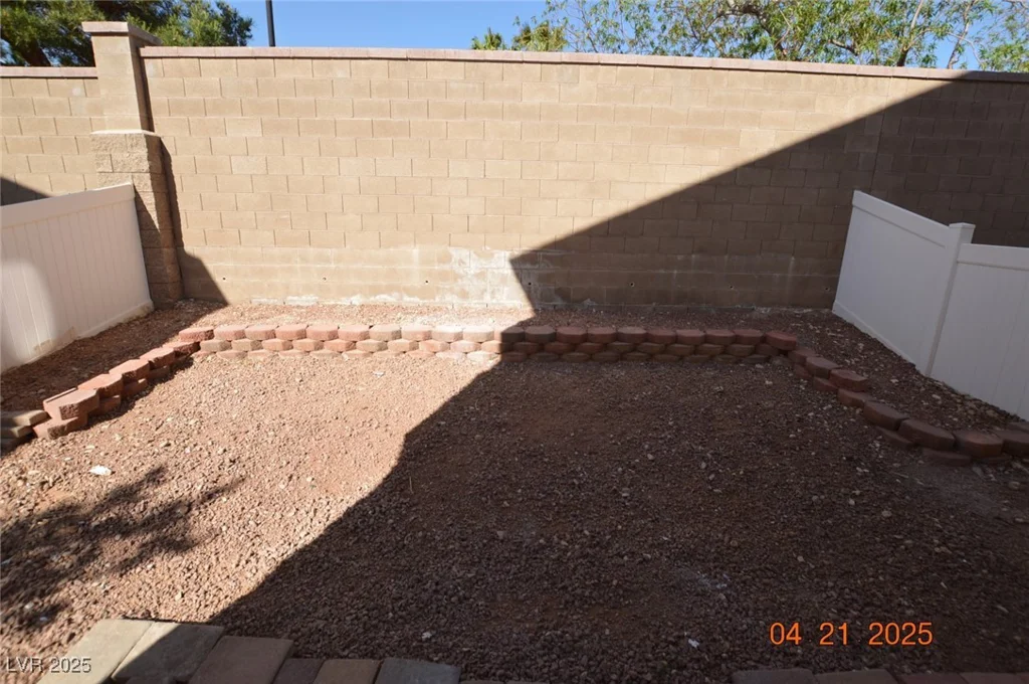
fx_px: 428
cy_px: 342
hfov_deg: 100.5
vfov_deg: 77.2
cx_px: 514
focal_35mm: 15
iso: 100
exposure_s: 1/200
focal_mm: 10
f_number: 7.1
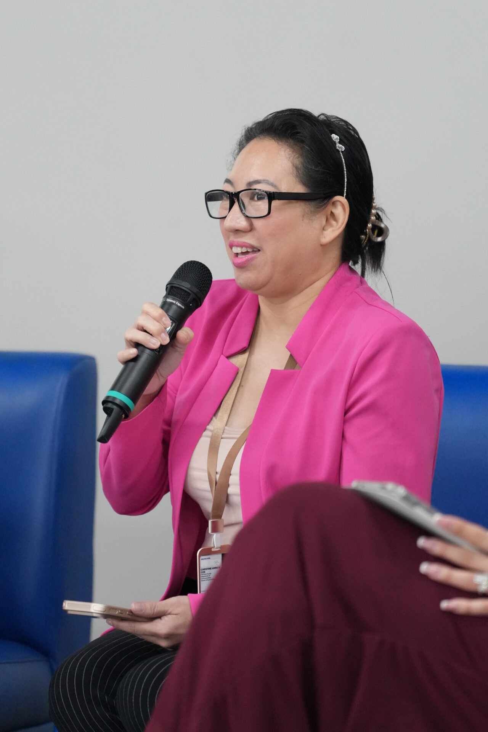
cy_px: 366
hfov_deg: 5.0
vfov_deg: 7.4
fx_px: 5632
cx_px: 244
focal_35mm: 277
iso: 4000
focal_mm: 185
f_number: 2.8
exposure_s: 1/200
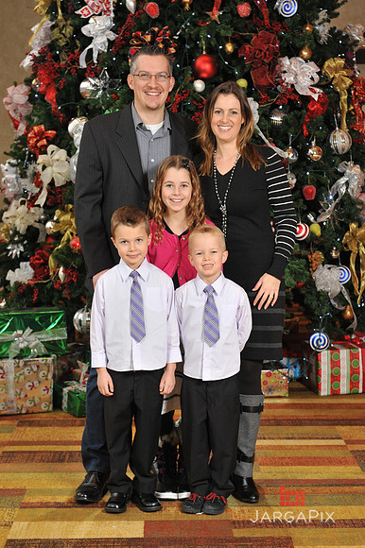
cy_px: 274
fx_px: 1066
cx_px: 182
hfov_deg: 19.4
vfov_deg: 28.9
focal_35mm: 70
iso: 1600
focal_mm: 70
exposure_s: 1/125
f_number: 6.3
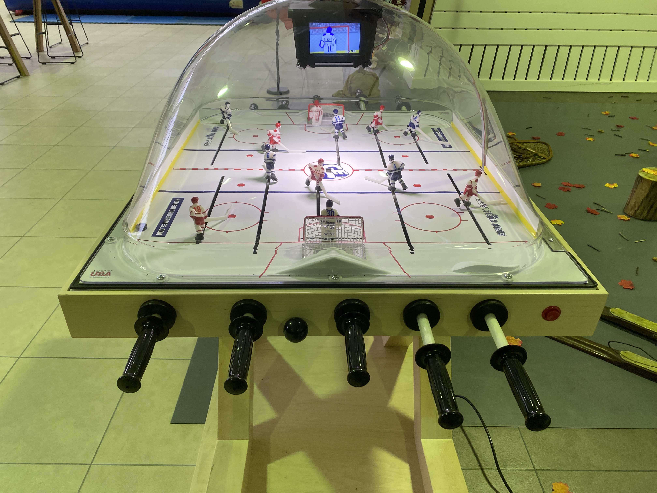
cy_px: 246
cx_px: 328
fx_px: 493
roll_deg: -1.1
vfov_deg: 53.1
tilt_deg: -33.7
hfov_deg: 67.3
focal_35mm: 26
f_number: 1.8
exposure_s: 1/100
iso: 100
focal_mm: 4.25
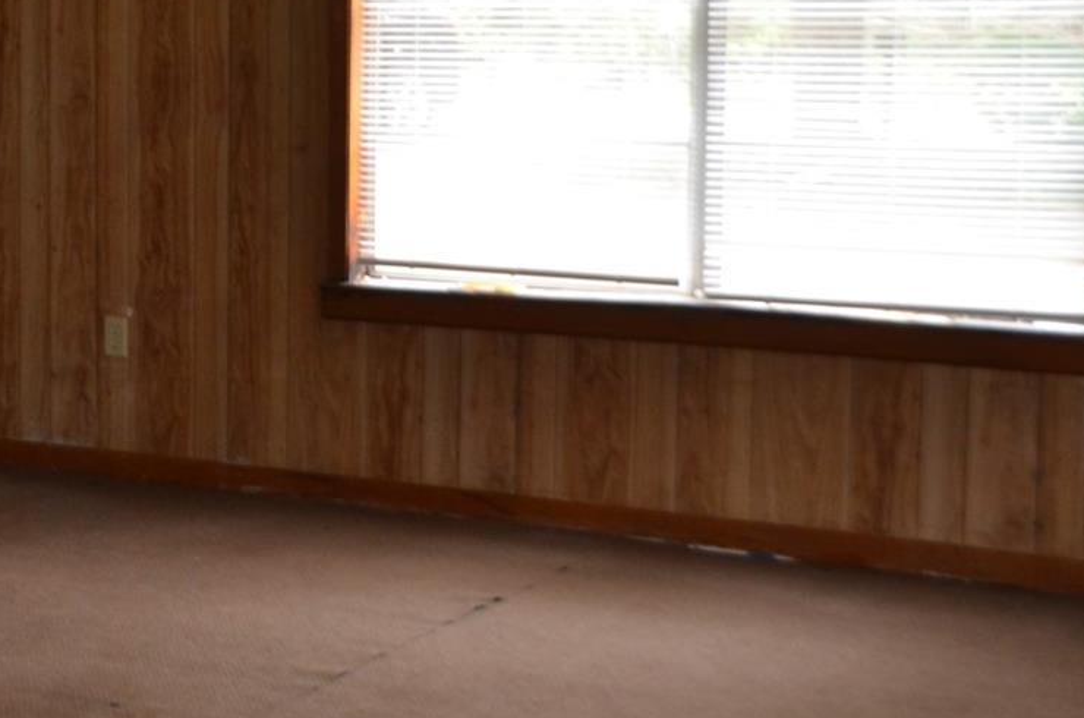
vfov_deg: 16.3
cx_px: -148
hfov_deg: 22.9
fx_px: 2494
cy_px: 155
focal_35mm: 83
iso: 400
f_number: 3.8
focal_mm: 20
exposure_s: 1/100
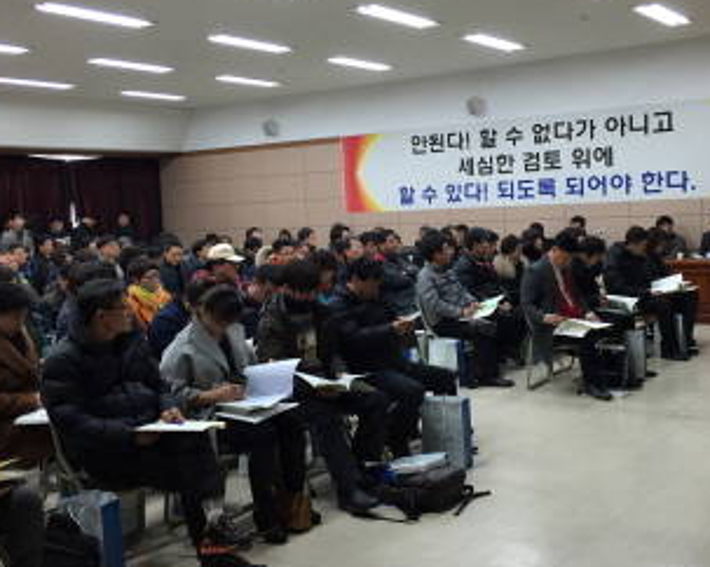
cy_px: 285
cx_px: 424
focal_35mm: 42
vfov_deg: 35.6
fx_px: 882
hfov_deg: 43.6
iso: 80
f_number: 2.2
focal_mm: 4.15
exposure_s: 1/30
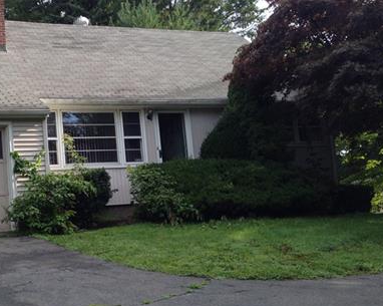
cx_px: 73
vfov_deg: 28.1
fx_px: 612
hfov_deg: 33.7
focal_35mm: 54
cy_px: 160
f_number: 2.4
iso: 50
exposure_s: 1/369
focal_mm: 4.13
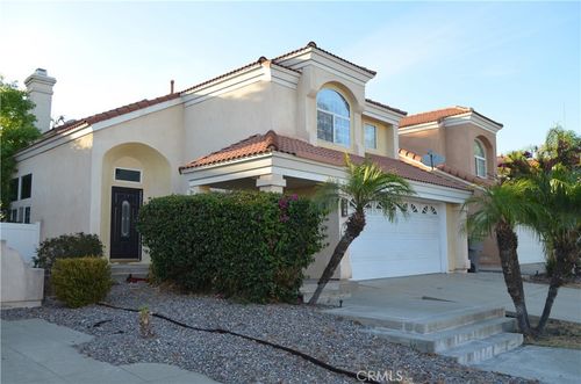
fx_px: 483
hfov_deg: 62.0
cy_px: 192
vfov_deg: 43.4
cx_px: 290
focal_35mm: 30
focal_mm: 20
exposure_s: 1/160
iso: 200
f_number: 6.3
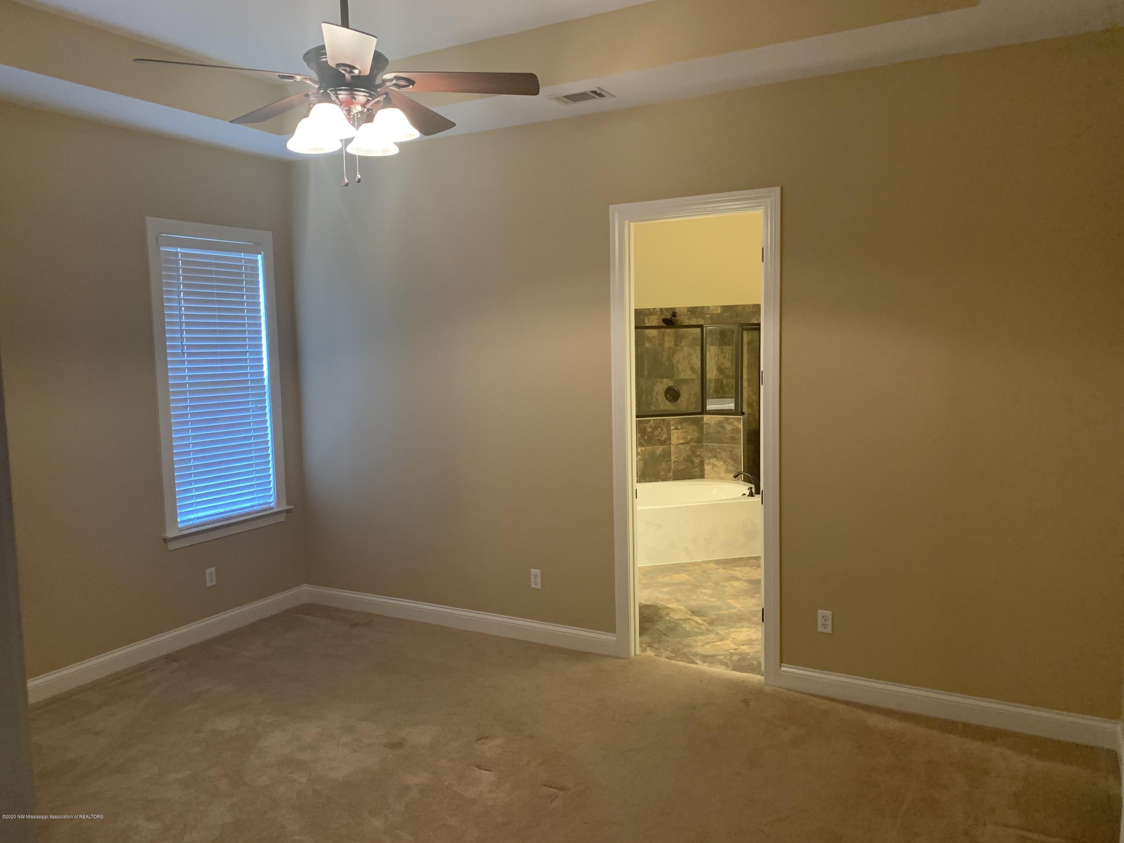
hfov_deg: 67.3
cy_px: 422
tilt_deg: -3.3
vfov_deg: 53.1
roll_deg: +1.1
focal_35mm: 26
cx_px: 562
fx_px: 844
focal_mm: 4.25
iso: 250
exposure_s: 1/40
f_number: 1.8
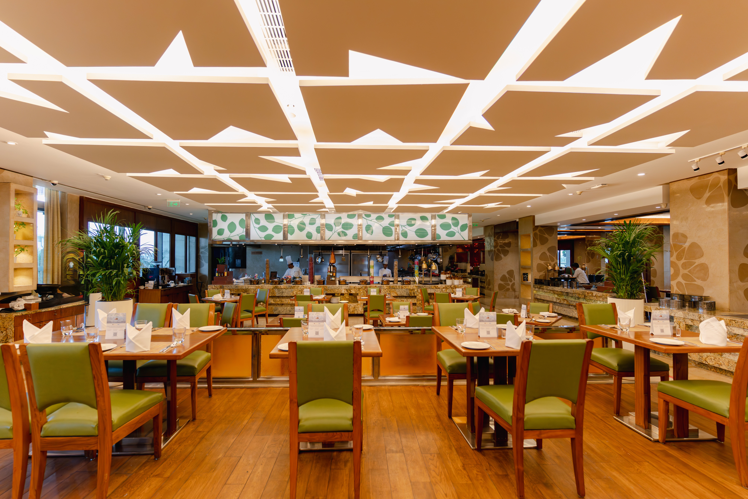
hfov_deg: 93.3
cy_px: 250
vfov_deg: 70.5
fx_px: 353
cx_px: 374
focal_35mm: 17
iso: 1250
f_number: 2.8
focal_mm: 17
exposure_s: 1/250
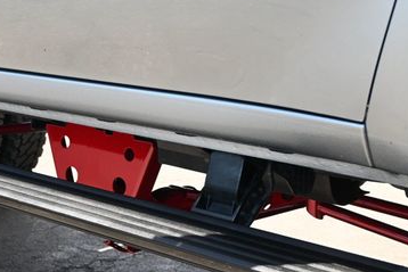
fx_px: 850
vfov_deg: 18.2
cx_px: 58
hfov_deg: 26.3
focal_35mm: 75
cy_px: 151
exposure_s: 1/250
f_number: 4.5
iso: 400
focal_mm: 28
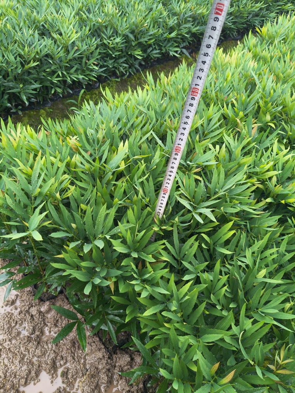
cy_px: 196
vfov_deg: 67.3
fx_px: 295
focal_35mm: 26
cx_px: 148
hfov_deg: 53.1
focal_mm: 4.84
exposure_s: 1/100
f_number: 1.8
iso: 320
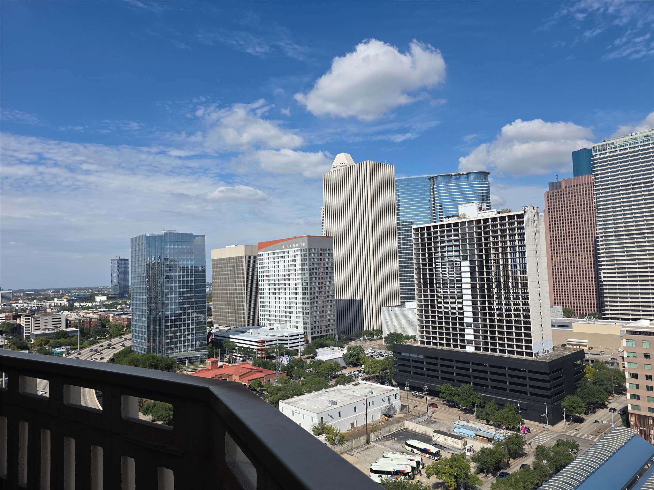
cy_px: 245
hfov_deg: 73.9
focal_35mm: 23
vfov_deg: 58.9
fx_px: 435
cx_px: 327
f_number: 1.7
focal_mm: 6.3
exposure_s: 1/1328
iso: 12
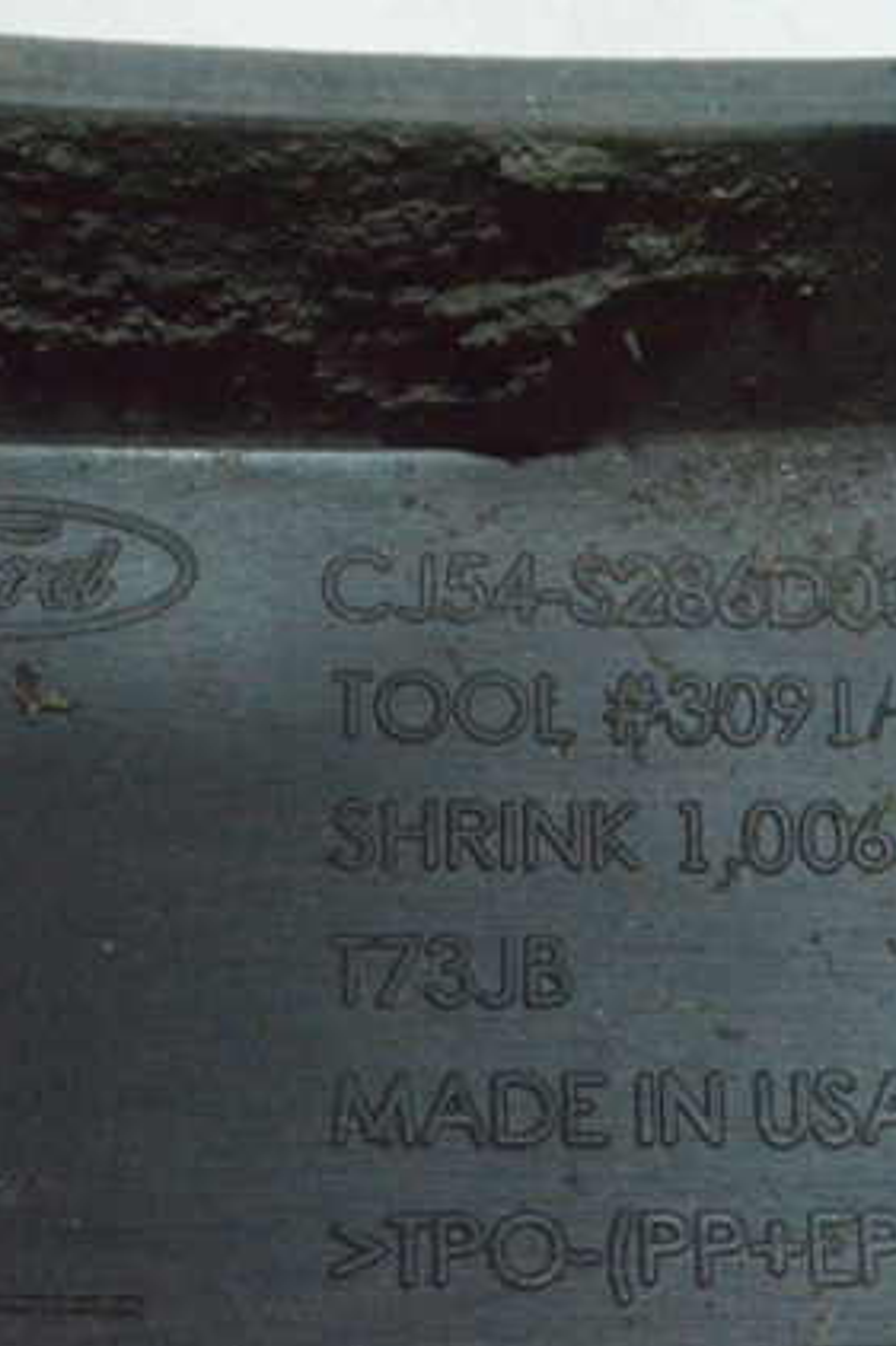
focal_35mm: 109
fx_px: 4072
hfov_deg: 12.5
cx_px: 628
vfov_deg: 18.8
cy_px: 671
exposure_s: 1/40
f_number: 36
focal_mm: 48
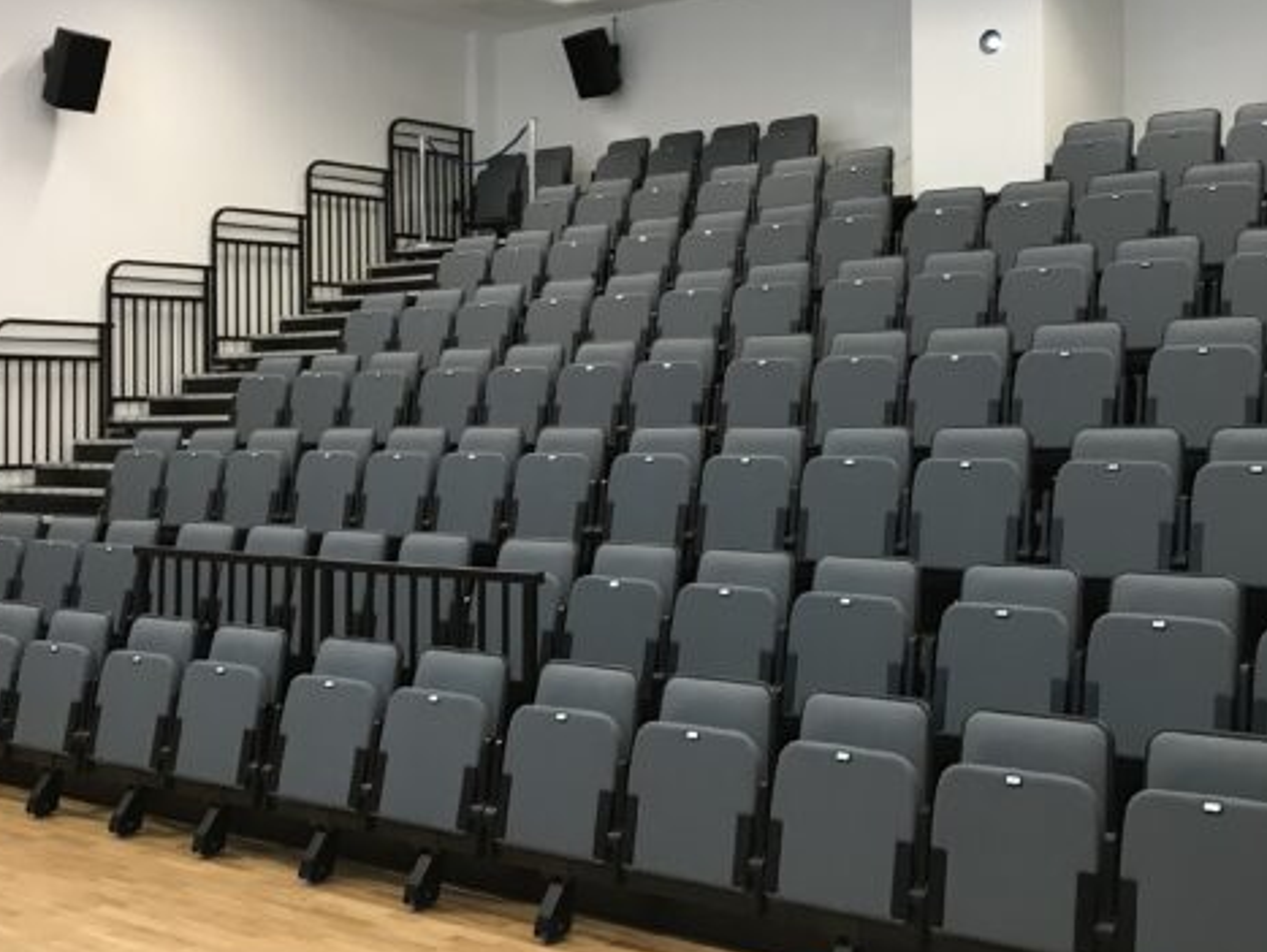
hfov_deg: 41.2
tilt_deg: +2.1
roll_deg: +0.4
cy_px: 377
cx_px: 654
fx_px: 1685
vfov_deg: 31.5
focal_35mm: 46
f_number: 1.8
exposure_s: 1/16
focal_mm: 3.99
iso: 50
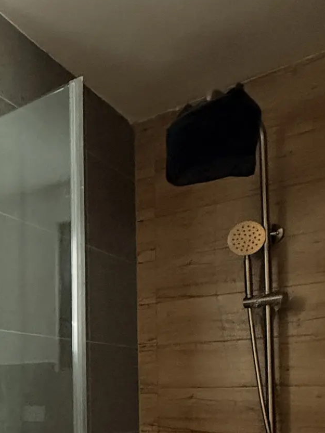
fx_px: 538
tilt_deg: +0.5
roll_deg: +0.6
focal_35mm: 43
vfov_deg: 40.3
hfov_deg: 29.1
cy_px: 396
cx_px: -64
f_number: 2.2
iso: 640
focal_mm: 2.22
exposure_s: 1/60
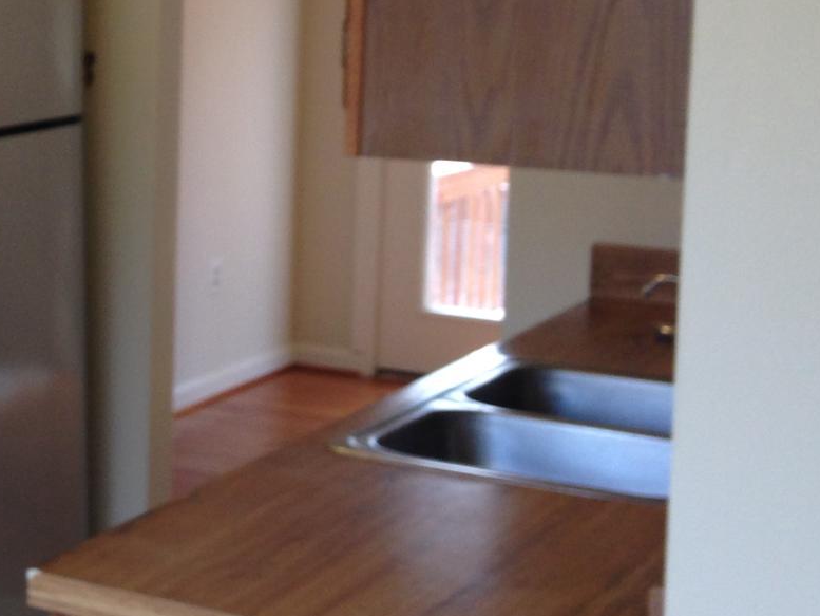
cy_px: 133
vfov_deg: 16.9
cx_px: -216
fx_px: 2061
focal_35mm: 87
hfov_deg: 20.7
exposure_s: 1/32
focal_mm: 4.12
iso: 50
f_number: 2.4
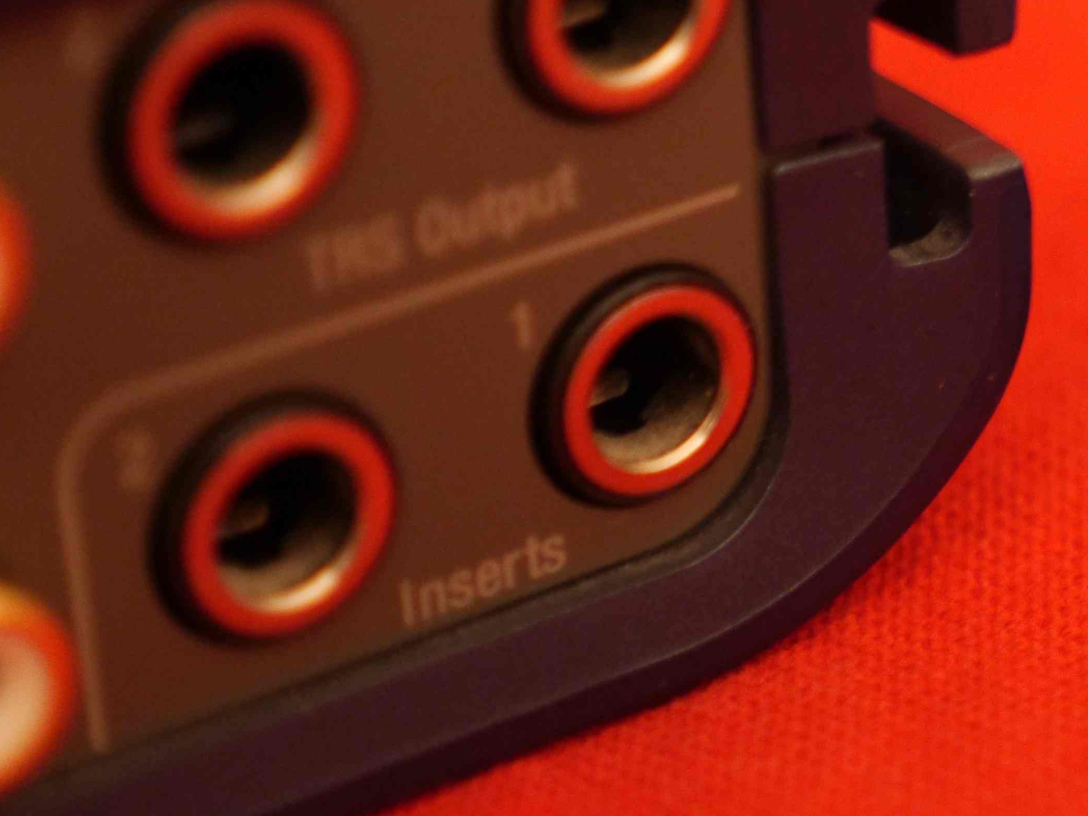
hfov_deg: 12.6
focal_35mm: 154
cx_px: 1169
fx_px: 4840
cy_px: 103
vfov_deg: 9.6
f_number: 2.8
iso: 1600
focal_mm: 35
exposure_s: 1/10
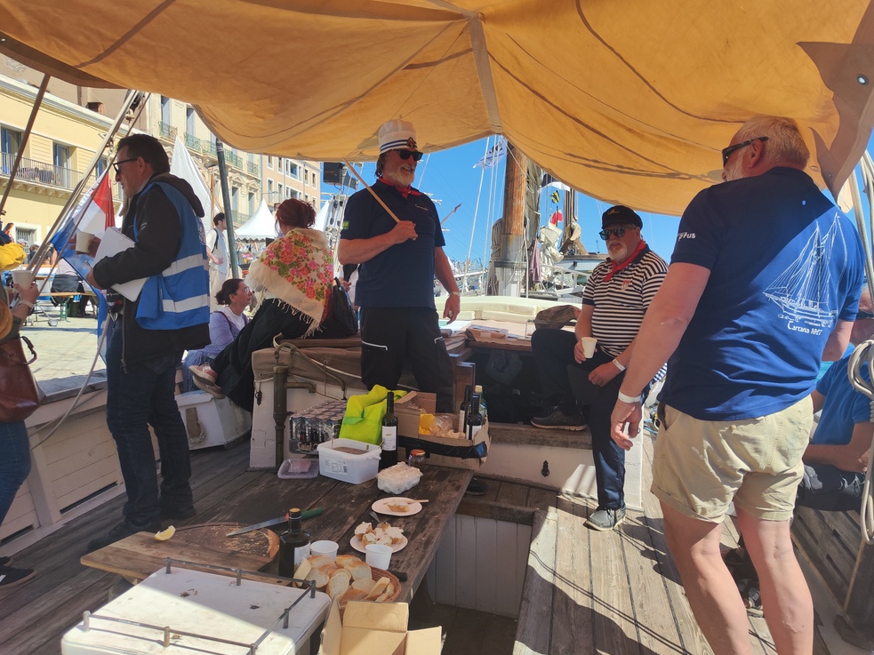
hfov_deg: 69.4
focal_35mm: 25
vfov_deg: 54.9
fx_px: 631
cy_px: 333
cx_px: 439
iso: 50
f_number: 1.88
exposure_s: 1/2805
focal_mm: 5.59
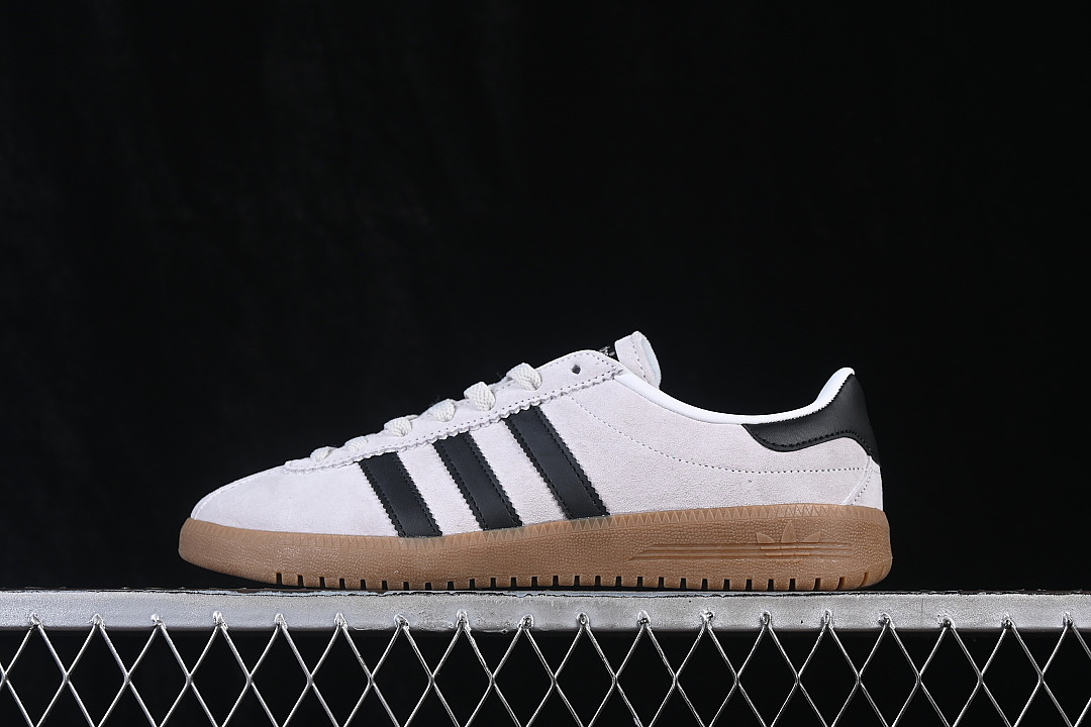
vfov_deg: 18.2
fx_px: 2273
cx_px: 546
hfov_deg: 27.0
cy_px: 364
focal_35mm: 75
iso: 160
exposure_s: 1/80
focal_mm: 50
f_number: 8
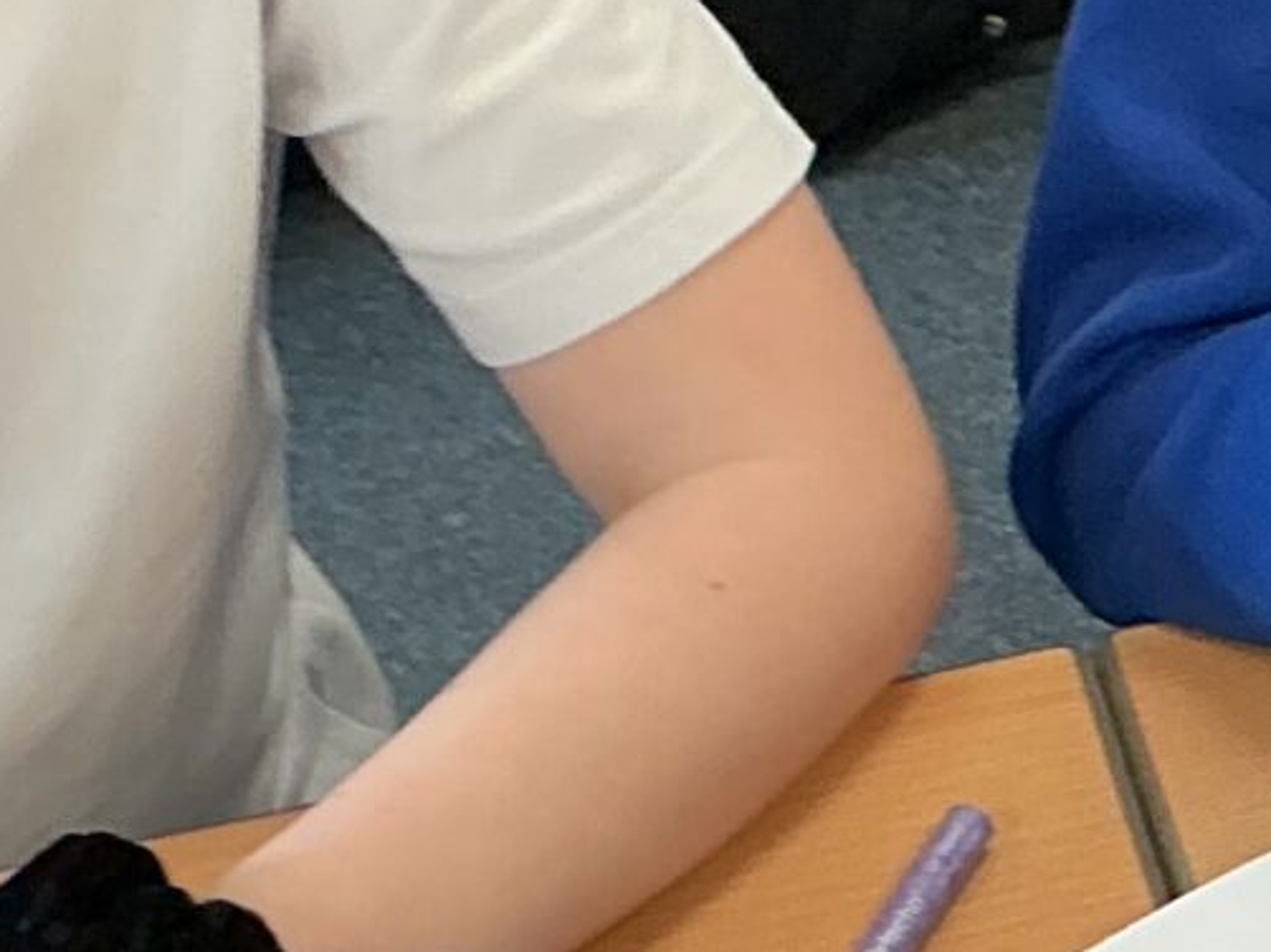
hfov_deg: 12.1
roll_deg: -3.1
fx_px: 5432
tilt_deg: -32.2
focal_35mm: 148
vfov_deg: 9.9
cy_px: -15
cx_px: 2420
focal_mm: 3
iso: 64
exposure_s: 1/60
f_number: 1.8
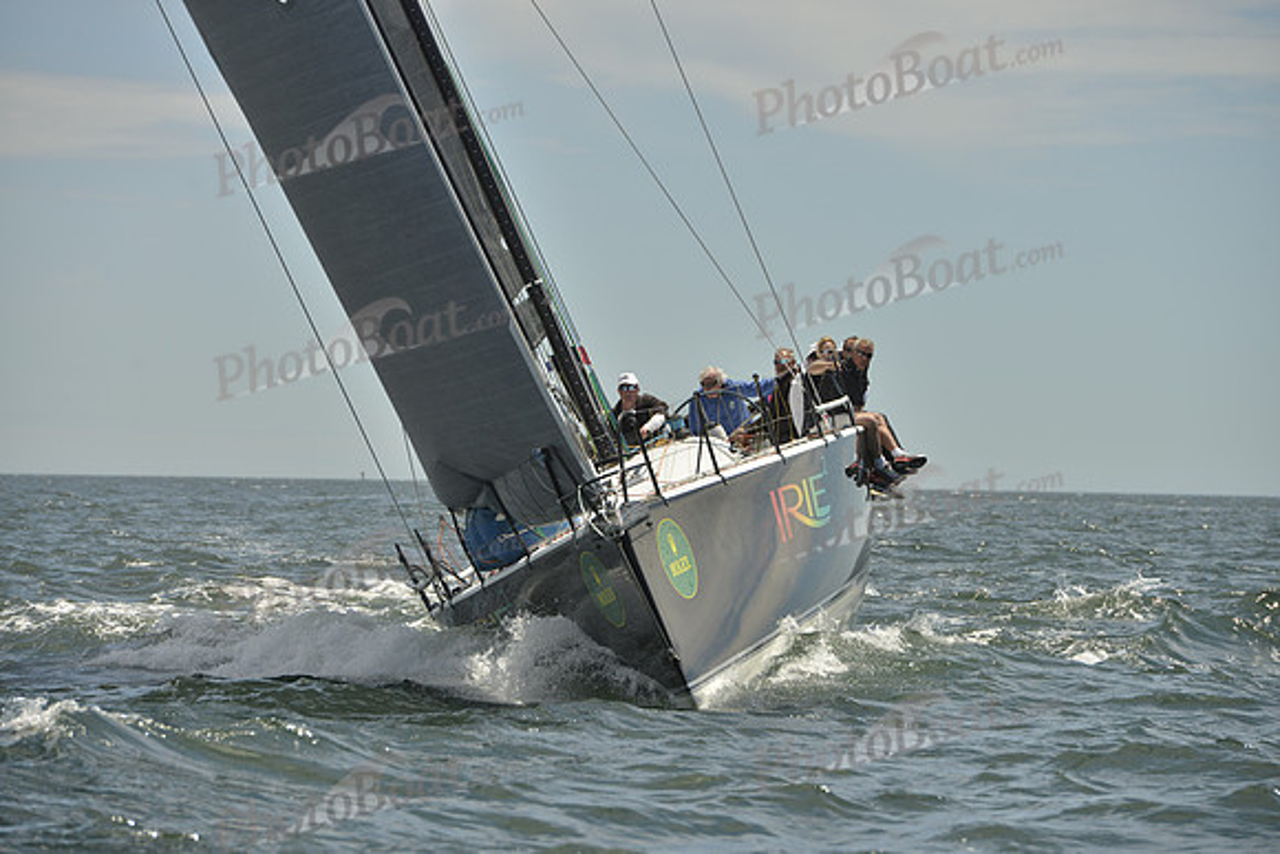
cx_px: 640
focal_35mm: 200
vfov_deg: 6.9
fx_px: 7112
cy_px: 427
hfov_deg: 10.3
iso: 280
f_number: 9
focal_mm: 200
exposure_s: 1/1600
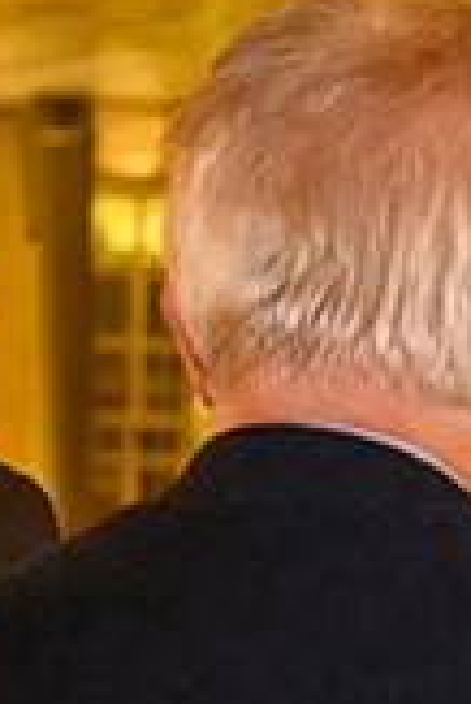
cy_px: 732
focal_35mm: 224
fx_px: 4386
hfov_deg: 5.8
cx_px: 1322
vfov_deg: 9.1
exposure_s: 1/125
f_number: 4
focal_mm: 52
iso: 6400
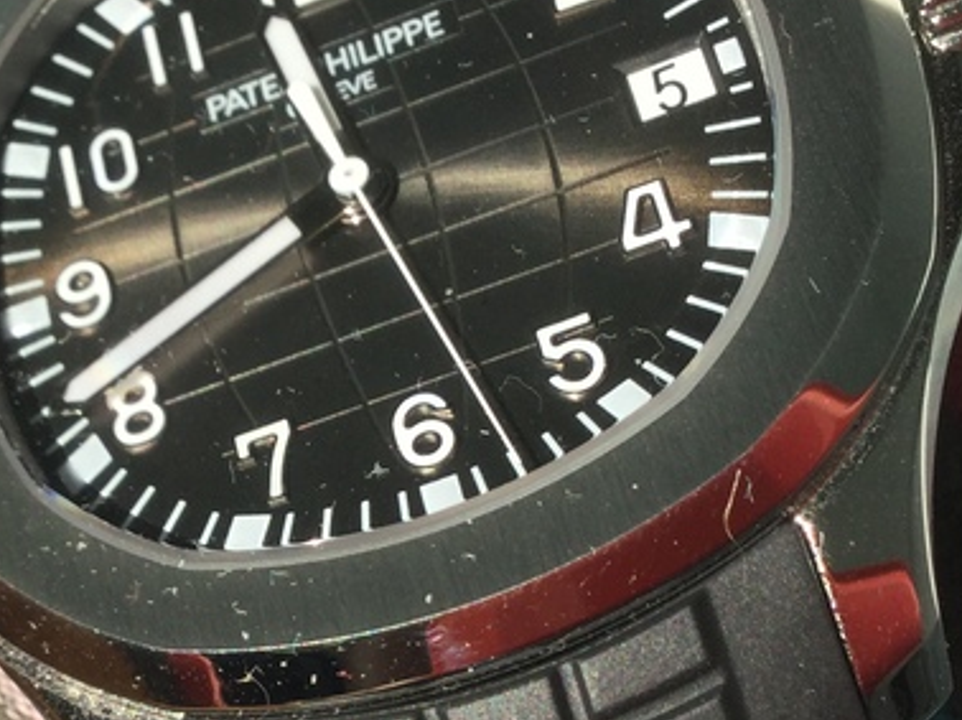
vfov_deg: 17.4
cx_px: 308
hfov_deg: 23.2
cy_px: 572
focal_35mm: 84
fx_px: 2333
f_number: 2.4
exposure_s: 1/657
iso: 25
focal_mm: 3.3
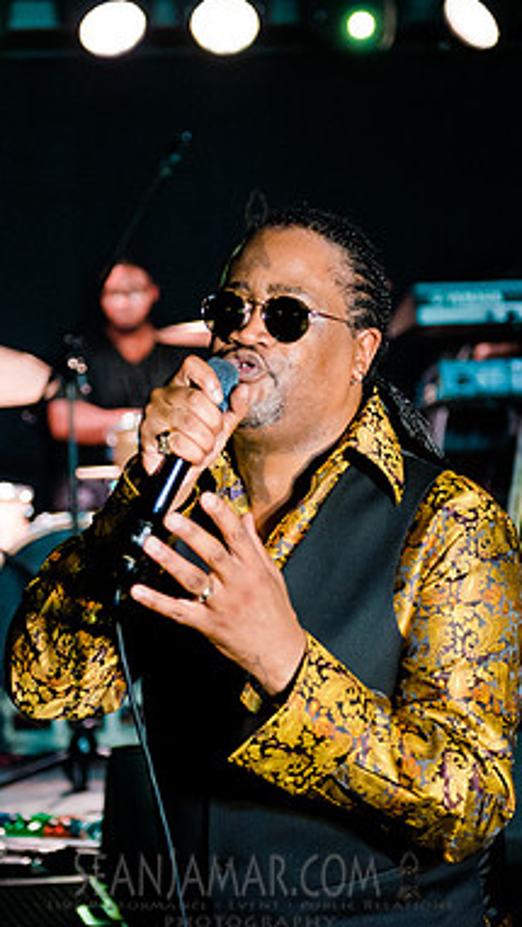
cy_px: 462
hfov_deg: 12.5
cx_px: 255
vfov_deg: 22.0
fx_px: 2386
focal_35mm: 97
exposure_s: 1/320
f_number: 2.8
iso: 3200
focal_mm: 58
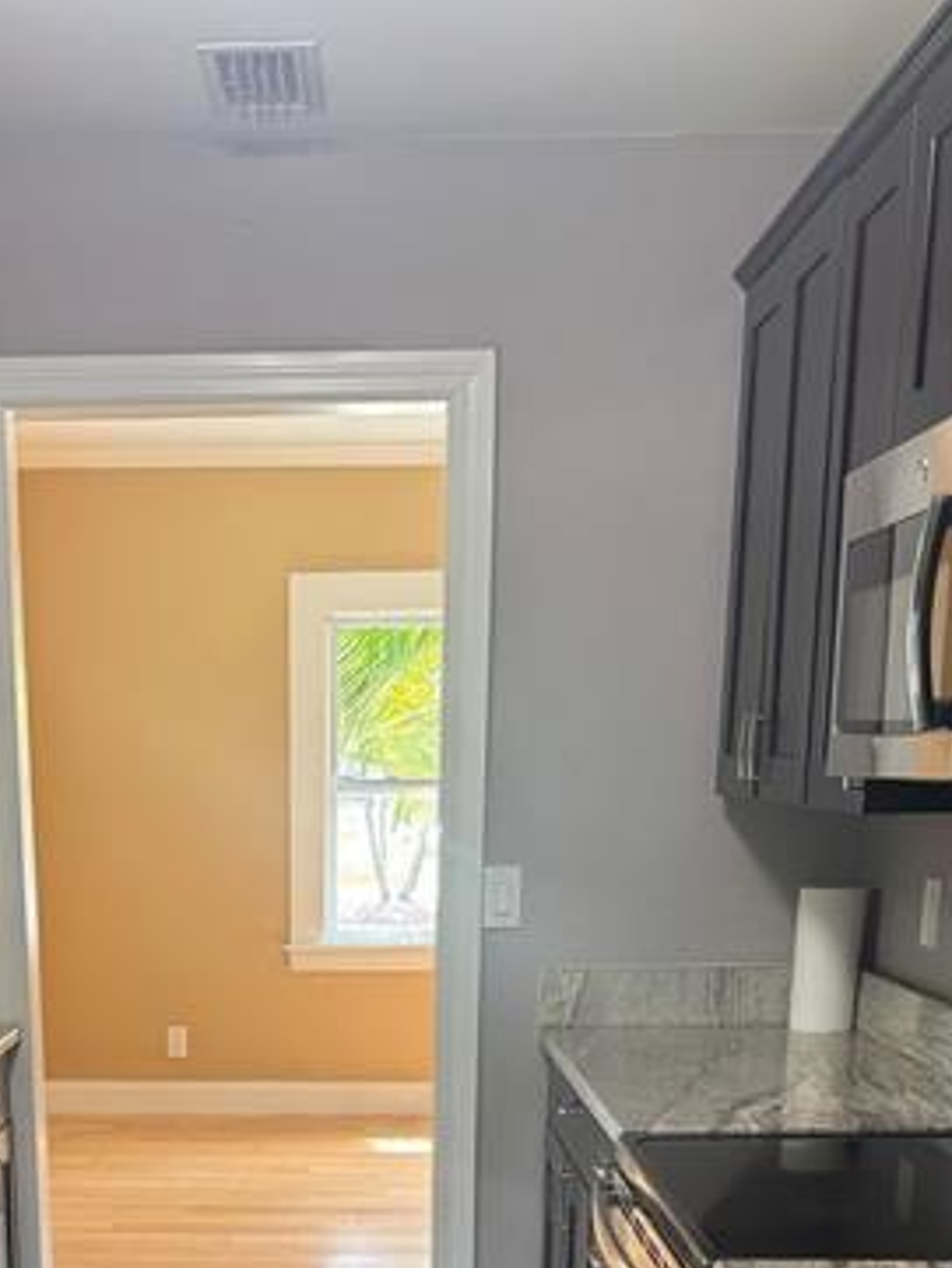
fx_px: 1869
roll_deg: +1.2
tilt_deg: -15.5
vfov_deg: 34.0
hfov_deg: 28.3
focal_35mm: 51
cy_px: 1282
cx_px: 281
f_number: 1.78
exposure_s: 1/106
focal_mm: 6.76
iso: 200
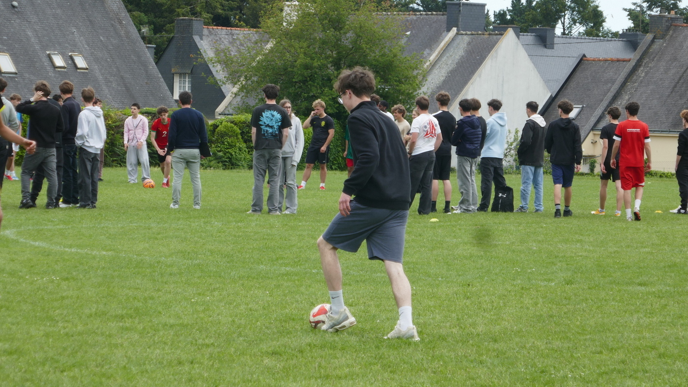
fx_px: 3393
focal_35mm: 186
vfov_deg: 6.5
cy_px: 197
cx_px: 344
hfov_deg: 11.6
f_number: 5.9
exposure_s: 1/250
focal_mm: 64.4
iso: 125
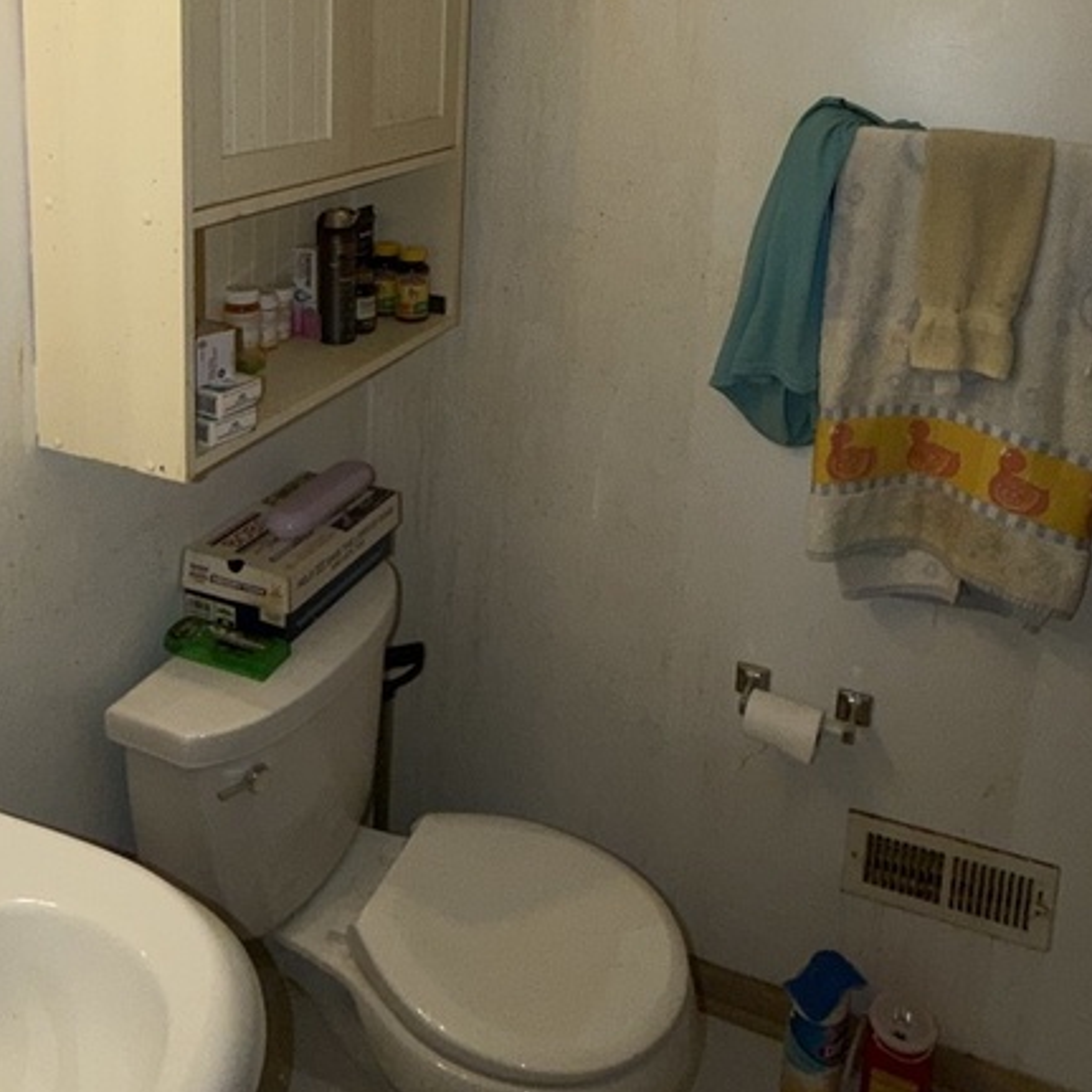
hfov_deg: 52.5
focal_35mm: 31
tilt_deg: -11.3
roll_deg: -2.8
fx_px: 1106
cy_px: 210
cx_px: 537
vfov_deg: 49.3
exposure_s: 1/60
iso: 40
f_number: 2.2
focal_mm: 2.22
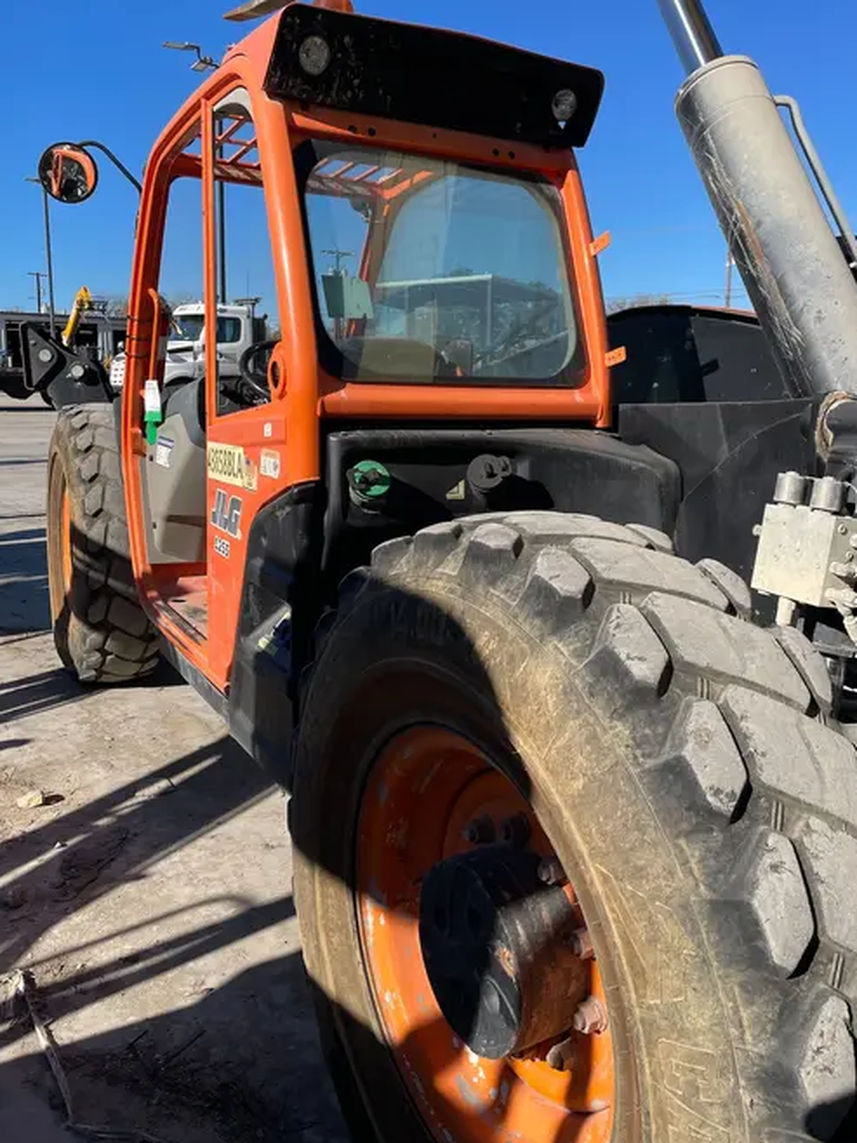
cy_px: 512
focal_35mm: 29
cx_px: 436
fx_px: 957
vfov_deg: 61.5
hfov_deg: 48.2
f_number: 1.6
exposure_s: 1/4292
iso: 50
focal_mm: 4.2
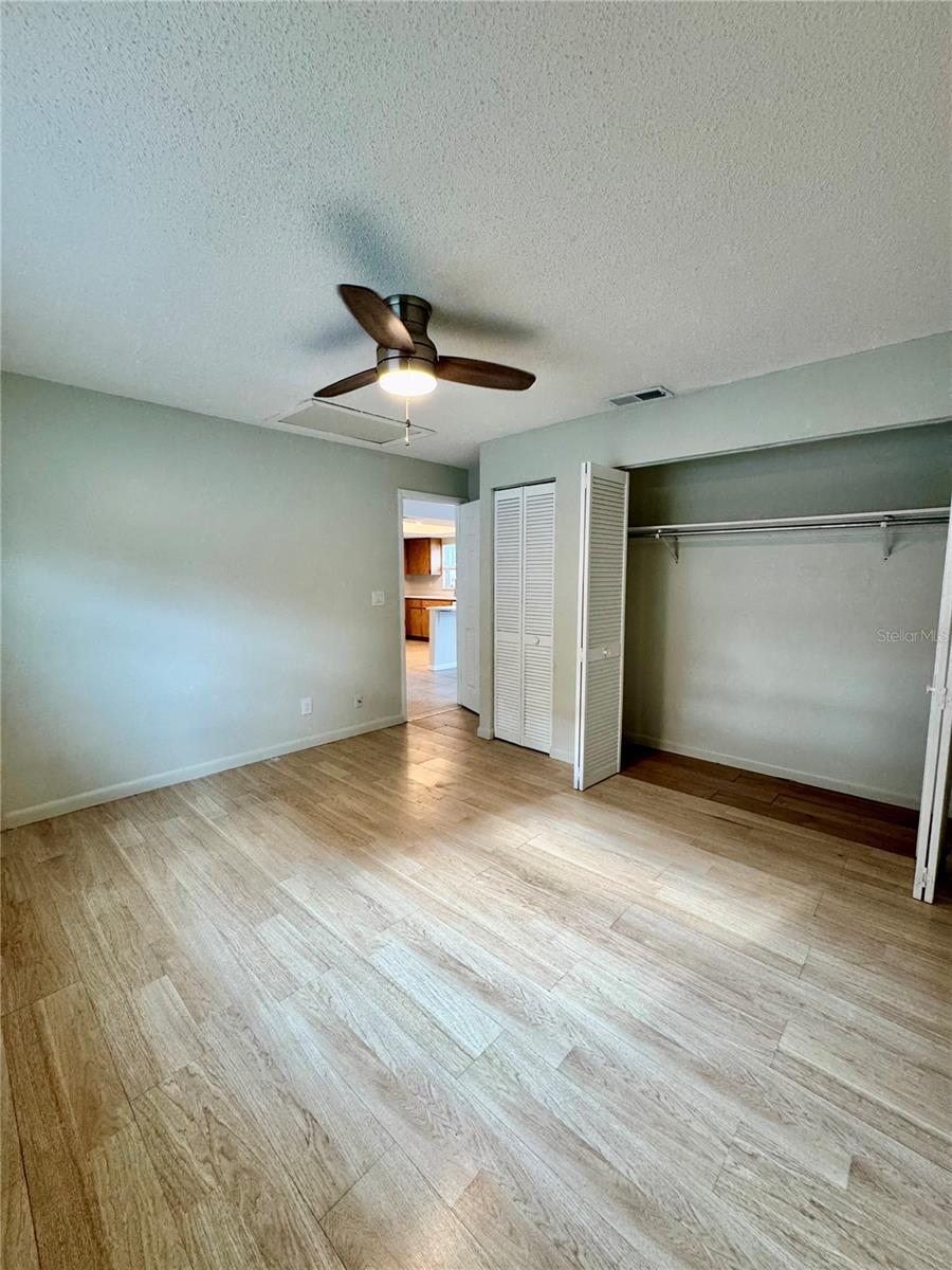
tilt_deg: -8.1
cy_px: 635
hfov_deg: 85.7
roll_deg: -0.3
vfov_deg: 102.1
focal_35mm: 14
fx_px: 513
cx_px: 476
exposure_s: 1/120
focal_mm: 2.22
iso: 250
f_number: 2.2
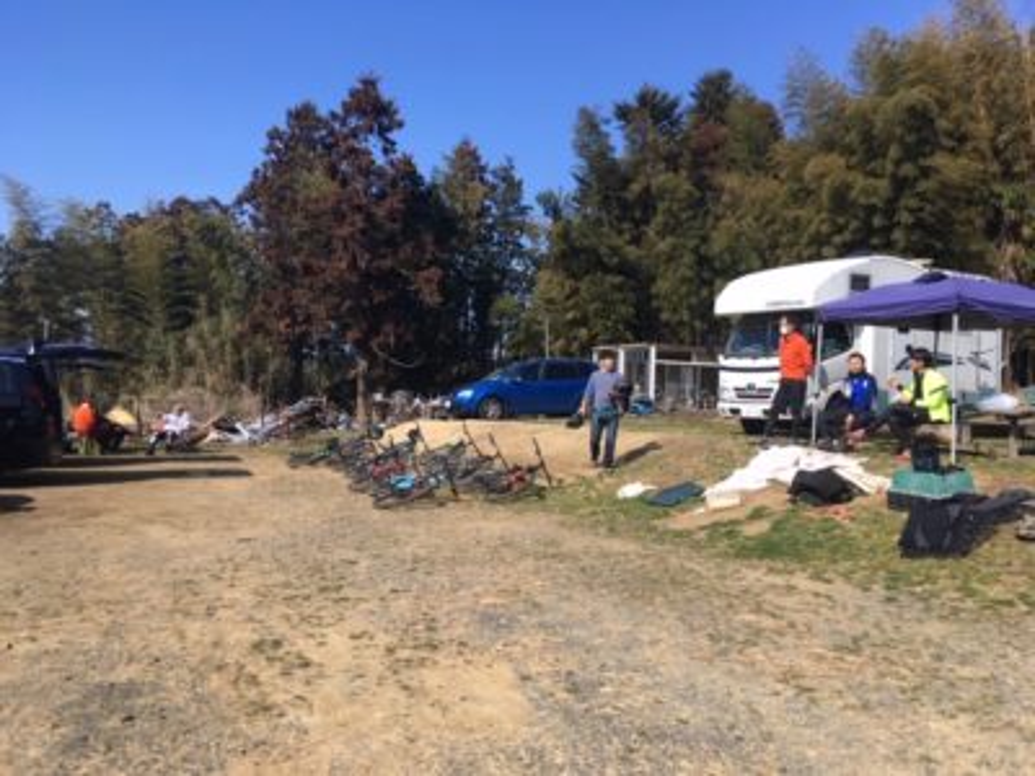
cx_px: 518
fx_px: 867
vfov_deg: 48.2
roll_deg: -0.9
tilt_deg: +1.1
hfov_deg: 61.7
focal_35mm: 29
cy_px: 388
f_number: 2.2
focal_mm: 4.15
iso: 25
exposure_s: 1/999
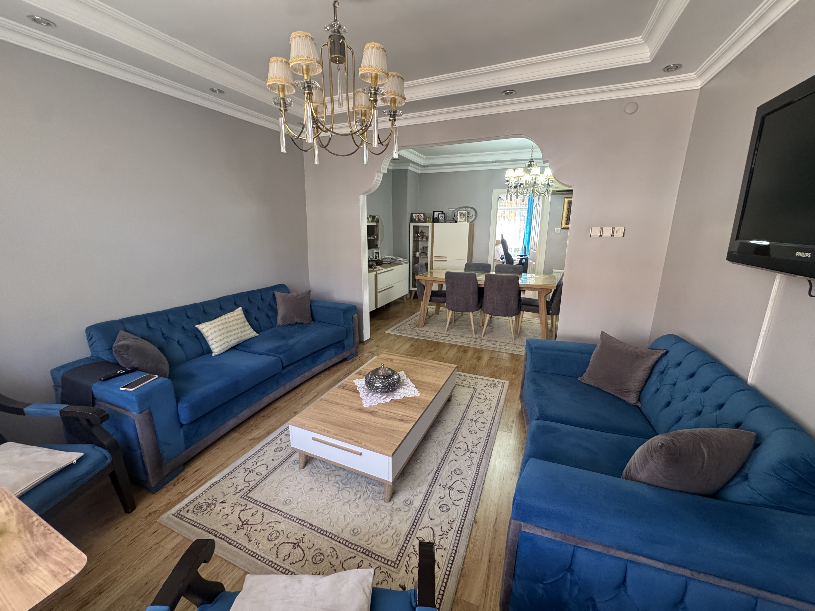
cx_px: 408
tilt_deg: -12.6
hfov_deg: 102.1
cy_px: 306
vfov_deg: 85.7
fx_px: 330
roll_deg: +0.1
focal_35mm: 14
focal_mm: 2.22
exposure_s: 1/78
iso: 320
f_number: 2.2
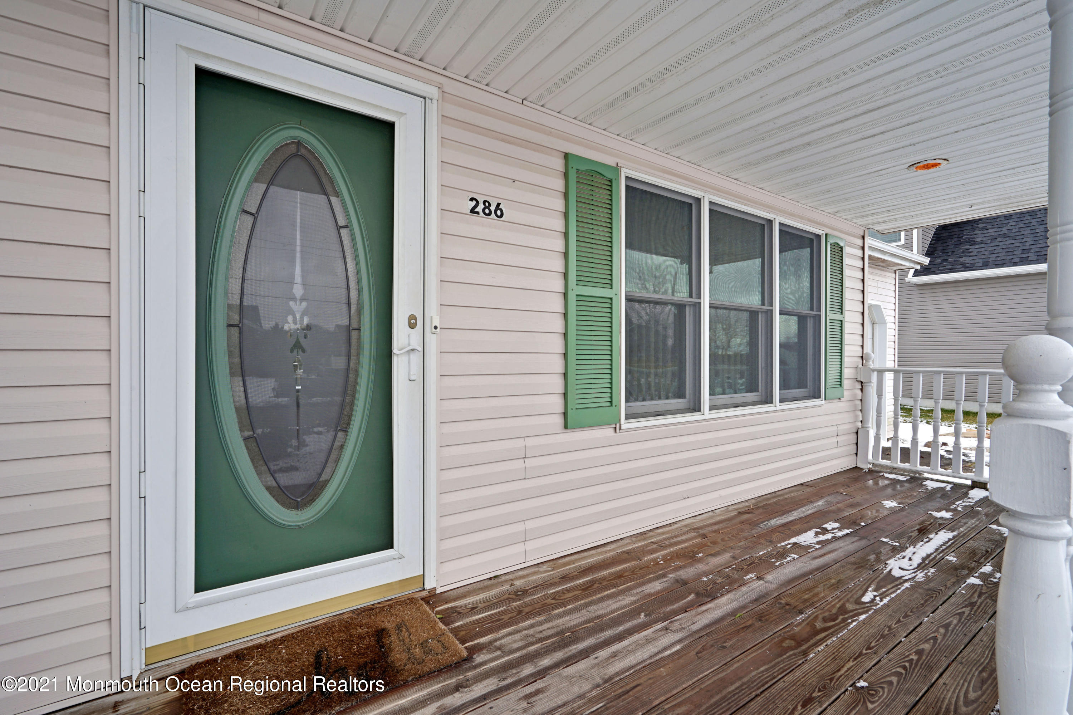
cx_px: 536
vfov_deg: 73.7
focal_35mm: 16
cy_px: 358
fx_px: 477
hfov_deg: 96.7
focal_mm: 16
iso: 100
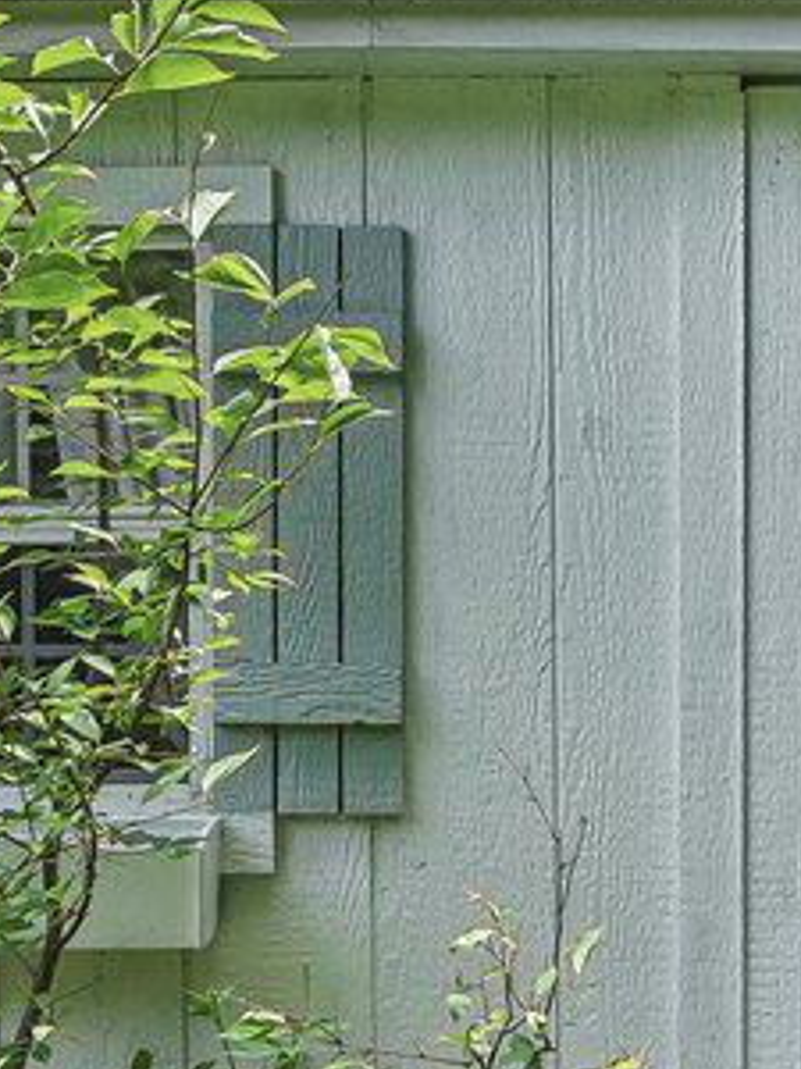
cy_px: 444
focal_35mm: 108
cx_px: 520
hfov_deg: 13.7
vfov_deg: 18.2
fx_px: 3341
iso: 800
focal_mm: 16.5
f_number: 8
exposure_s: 1/200
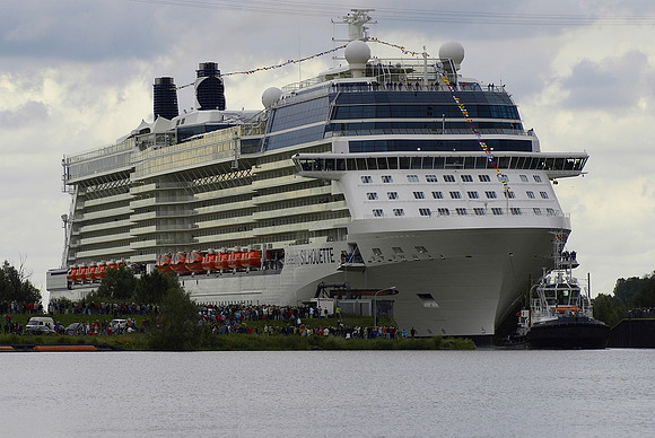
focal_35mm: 202
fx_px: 3688
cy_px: 219
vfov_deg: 6.8
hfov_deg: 10.1
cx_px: 328
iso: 200
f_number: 5.6
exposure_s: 1/500
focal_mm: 135
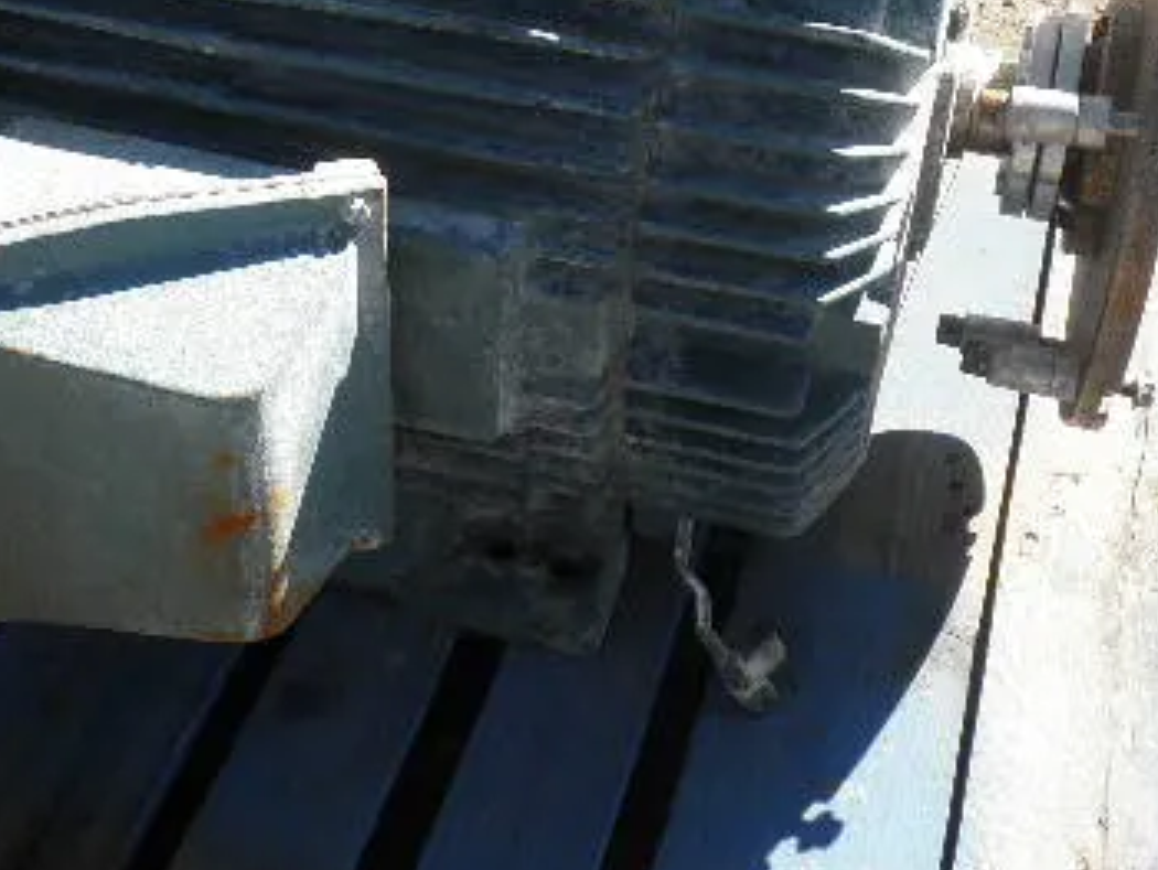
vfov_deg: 22.5
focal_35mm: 64
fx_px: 2142
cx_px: 298
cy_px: 116
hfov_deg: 29.8
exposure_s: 1/400
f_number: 3.2
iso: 64
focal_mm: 6.1
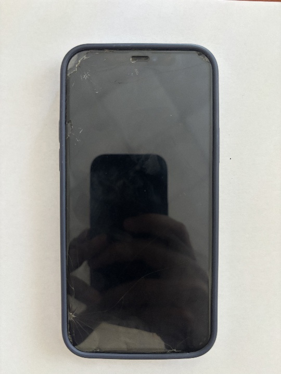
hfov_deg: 53.1
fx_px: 281
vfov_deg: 67.3
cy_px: 187
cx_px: 140
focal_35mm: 26
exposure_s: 1/60
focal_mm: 5.96
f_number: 1.6
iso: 400
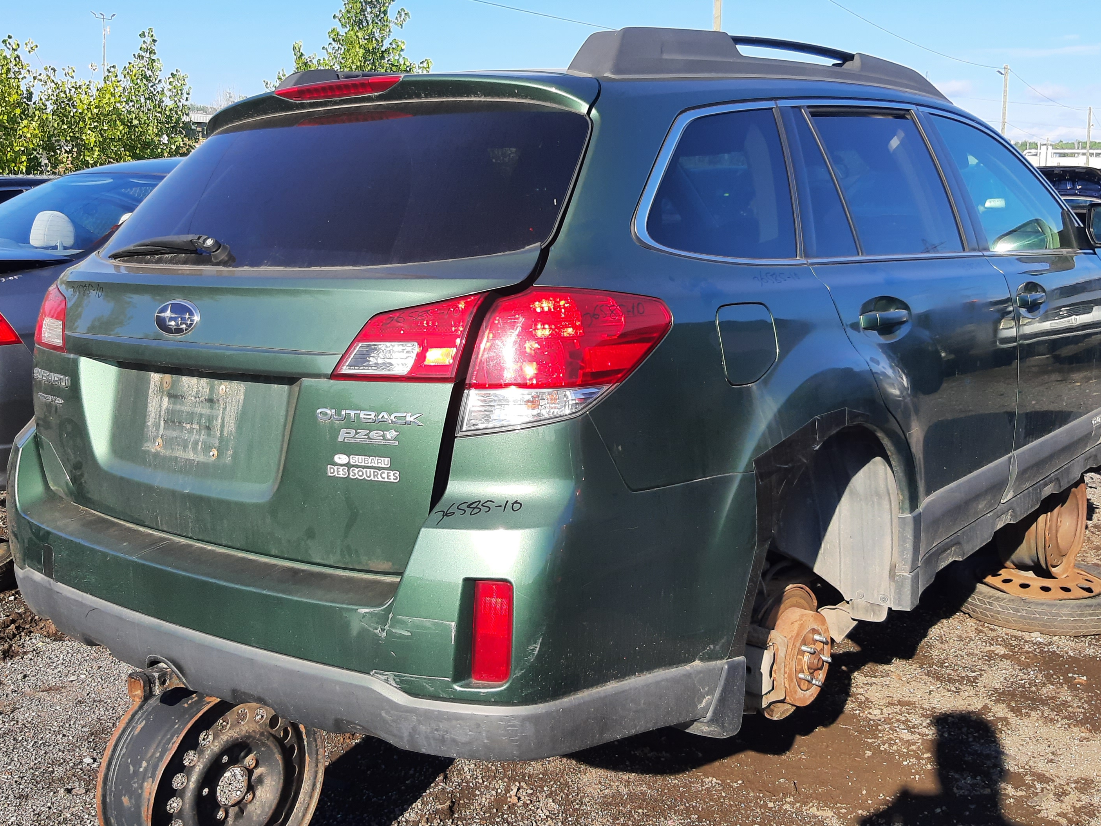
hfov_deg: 50.1
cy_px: 304
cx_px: 537
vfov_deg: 38.4
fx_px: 1177
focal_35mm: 37
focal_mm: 3.92
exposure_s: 1/880
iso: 40
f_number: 1.7
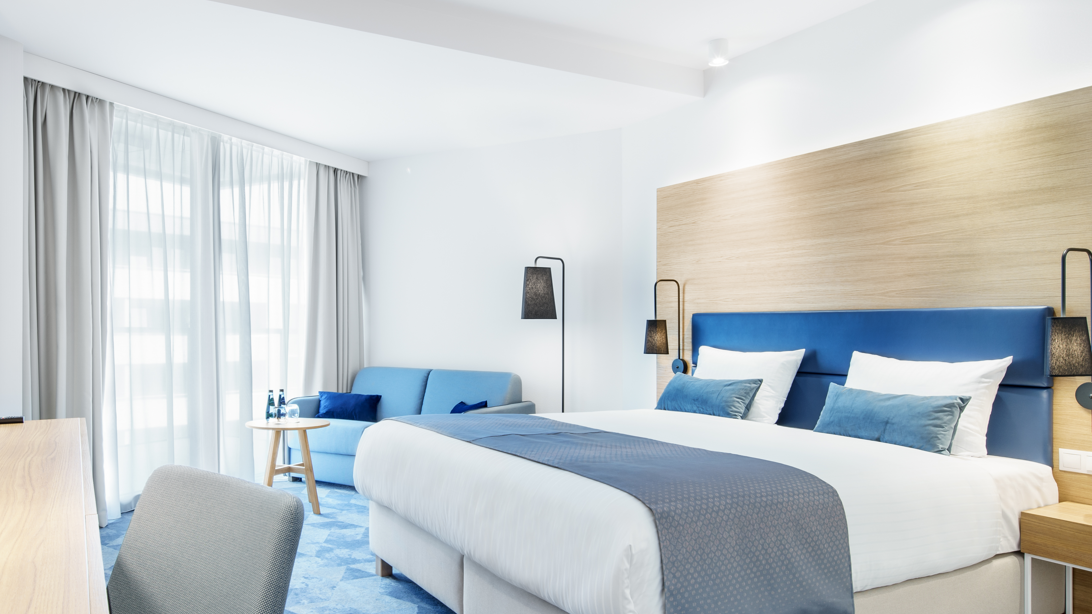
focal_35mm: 25
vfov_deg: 45.9
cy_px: 333
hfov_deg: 73.6
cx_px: 468
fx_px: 724
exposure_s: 2
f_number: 13
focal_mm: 17
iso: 100
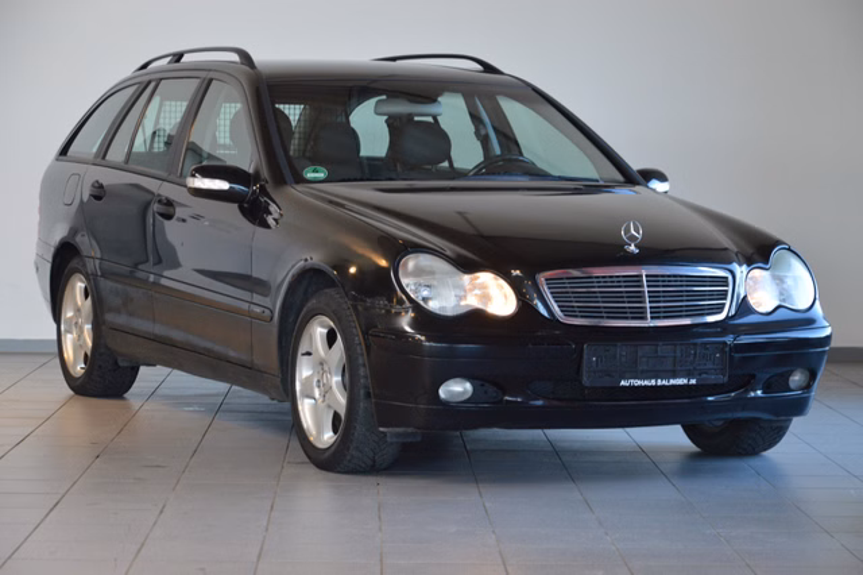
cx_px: 432
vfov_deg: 13.0
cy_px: 288
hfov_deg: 19.5
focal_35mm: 105
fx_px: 2516
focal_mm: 70
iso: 1000
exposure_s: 1/60
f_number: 5.3
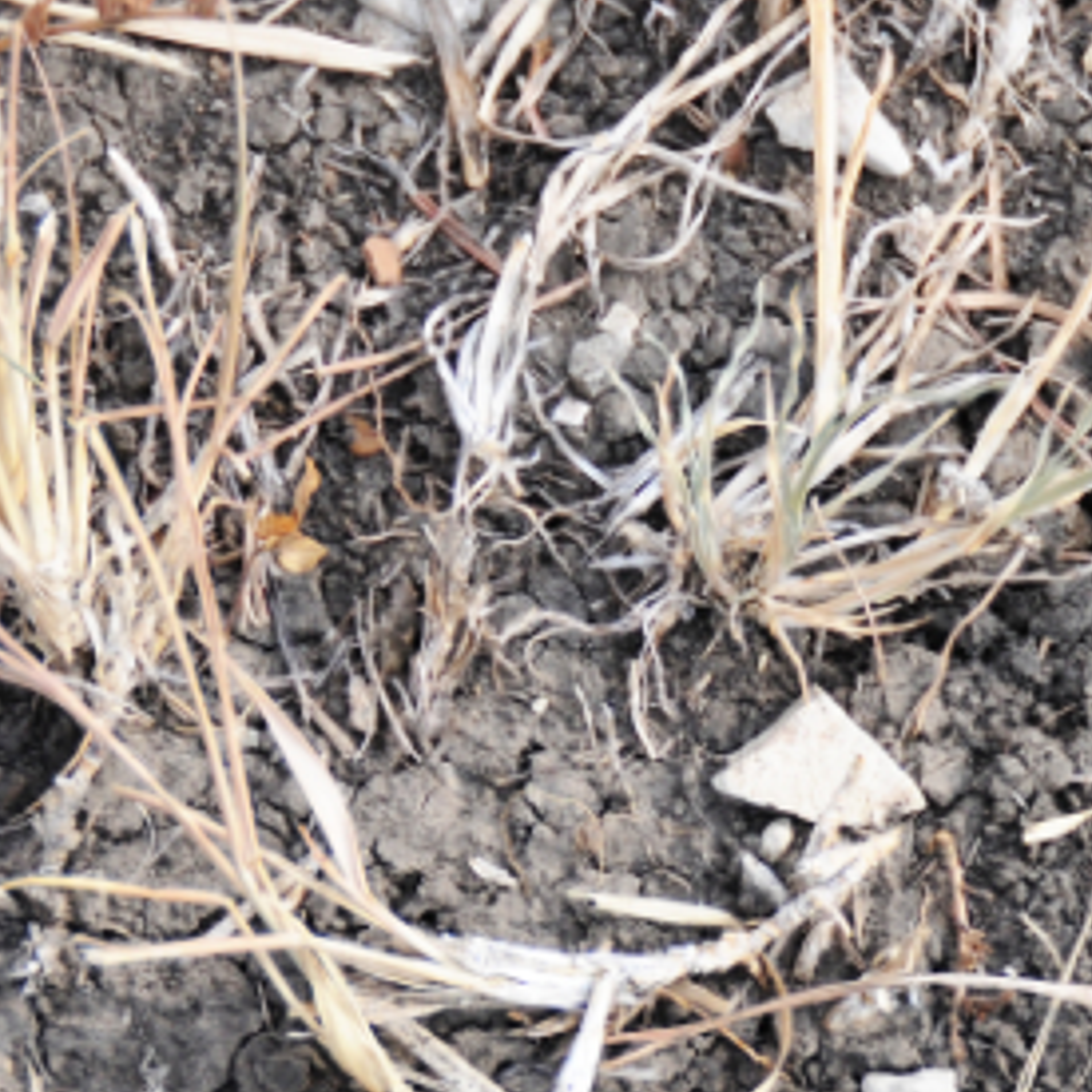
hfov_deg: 6.1
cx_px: 1084
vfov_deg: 6.1
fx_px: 10243
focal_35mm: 287
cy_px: 1084
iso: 250
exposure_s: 1/500
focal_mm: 62
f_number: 5.6
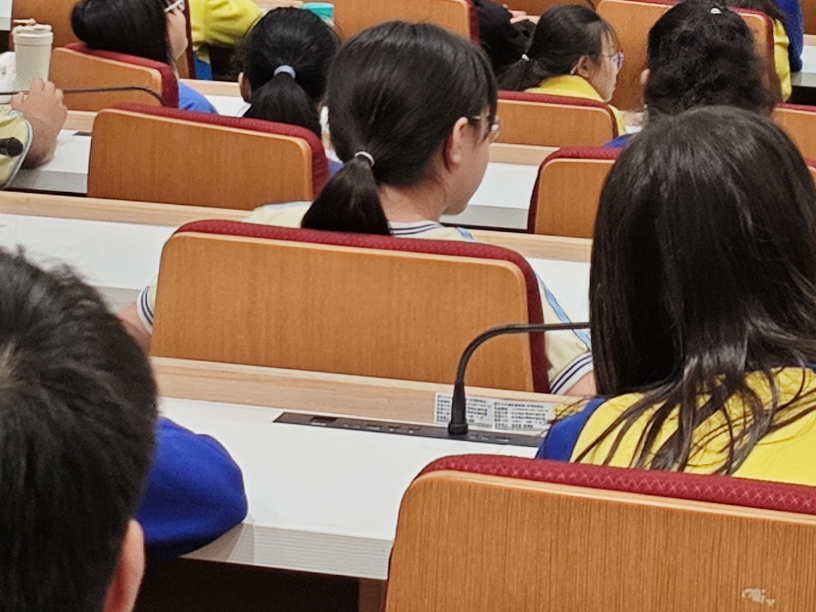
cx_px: 484
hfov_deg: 12.5
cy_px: -101
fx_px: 3725
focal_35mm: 158
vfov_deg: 9.3
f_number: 1.59
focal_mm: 4.94
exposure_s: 1/60
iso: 64
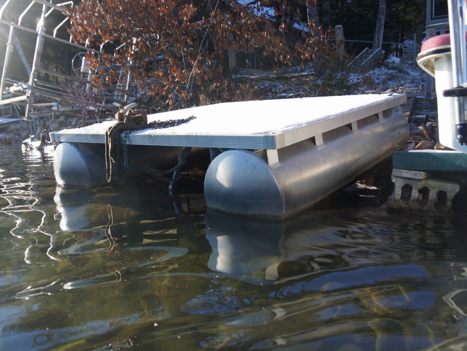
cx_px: 240
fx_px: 405
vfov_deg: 46.8
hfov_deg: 59.9
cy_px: 175
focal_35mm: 30
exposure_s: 1/100
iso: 100
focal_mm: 18
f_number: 5
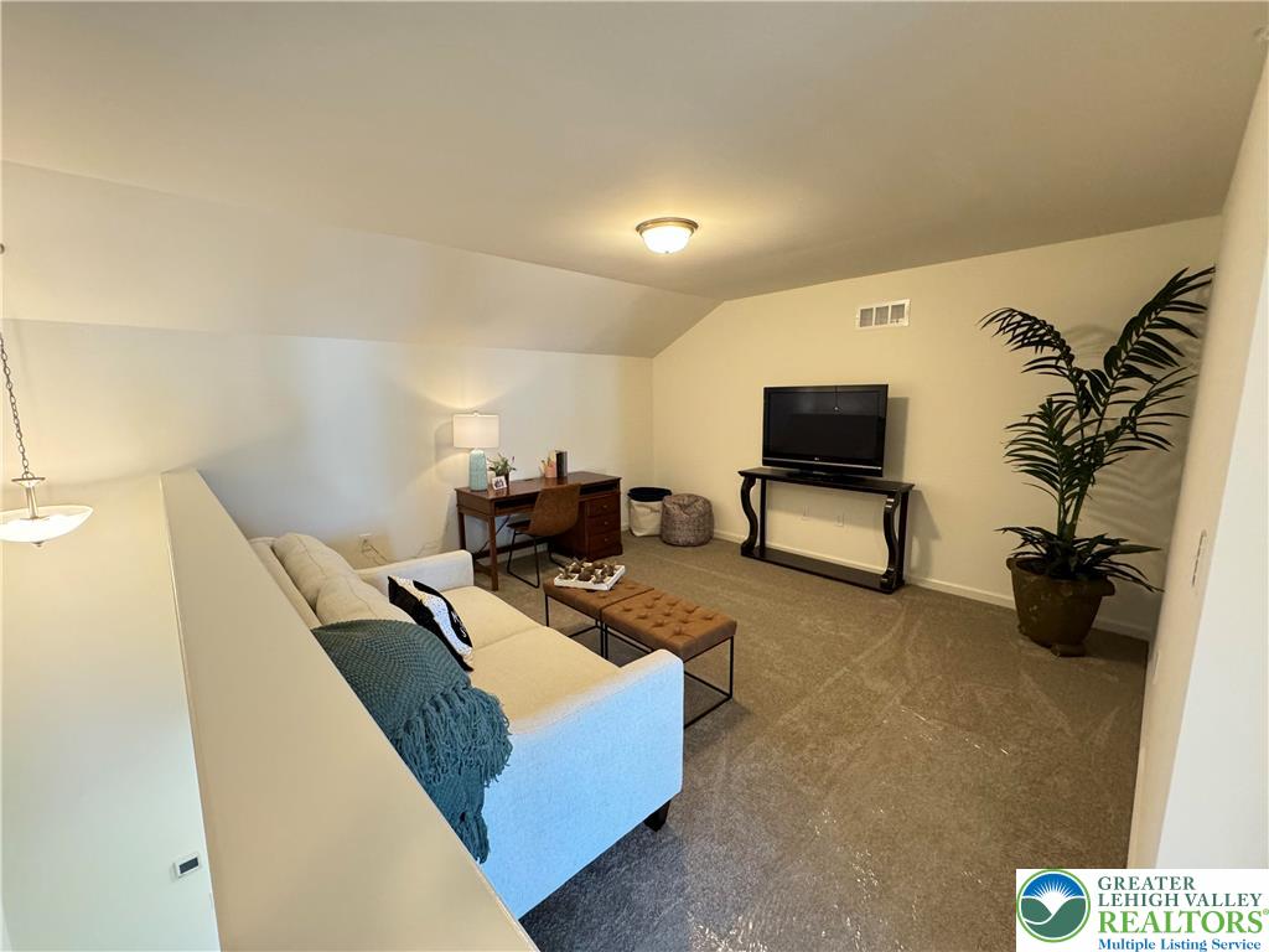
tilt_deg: -9.3
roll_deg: +0.5
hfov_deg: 102.1
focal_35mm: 14
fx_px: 513
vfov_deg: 85.7
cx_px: 634
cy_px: 476
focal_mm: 2.22
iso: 320
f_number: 2.2
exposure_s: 1/60
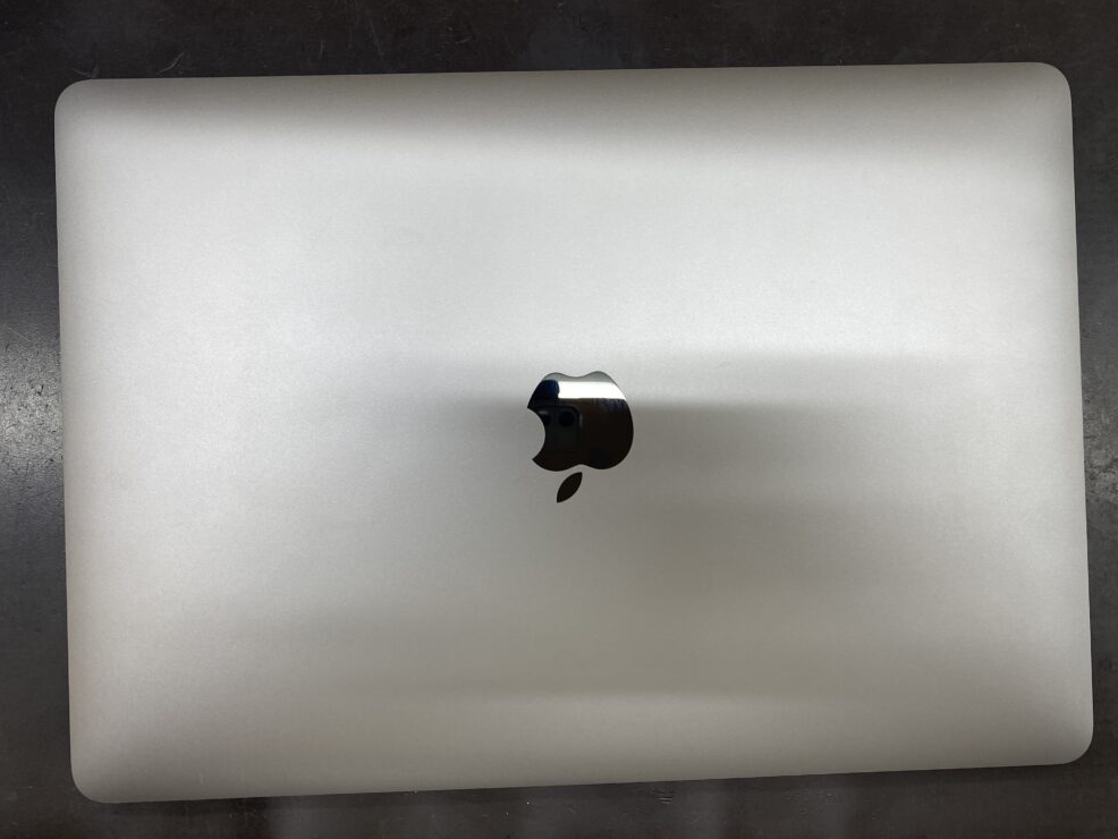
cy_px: 414
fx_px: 872
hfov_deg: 65.3
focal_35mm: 27
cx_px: 564
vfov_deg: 51.4
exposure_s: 1/120
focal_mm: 4.25
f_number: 1.8
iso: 50
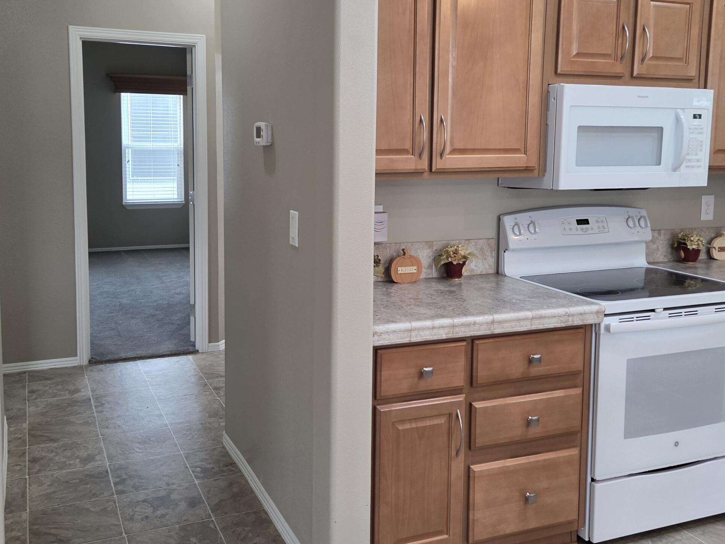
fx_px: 754
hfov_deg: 51.4
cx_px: 360
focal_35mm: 36
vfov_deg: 39.5
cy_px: 221
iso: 250
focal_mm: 5.4
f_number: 1.8
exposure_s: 1/120
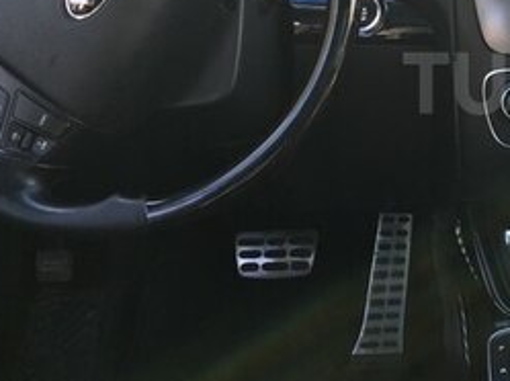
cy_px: 83
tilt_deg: -21.2
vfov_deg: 18.9
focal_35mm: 77
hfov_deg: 23.2
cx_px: 612
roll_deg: -1.6
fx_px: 1133
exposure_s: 1/50
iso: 25
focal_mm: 4.15
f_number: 2.2
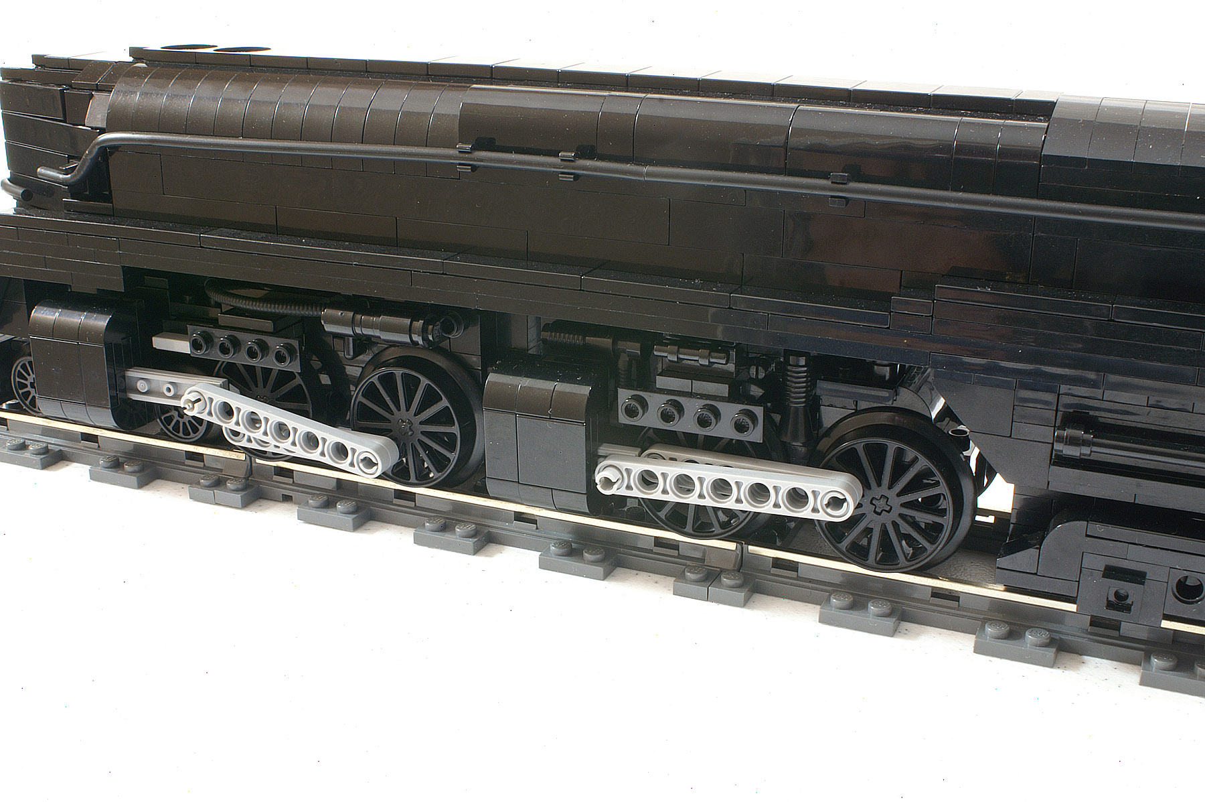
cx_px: 602
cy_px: 401
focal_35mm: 42
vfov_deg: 31.8
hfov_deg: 46.4
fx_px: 1405
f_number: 32
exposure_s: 30
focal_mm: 28
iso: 100
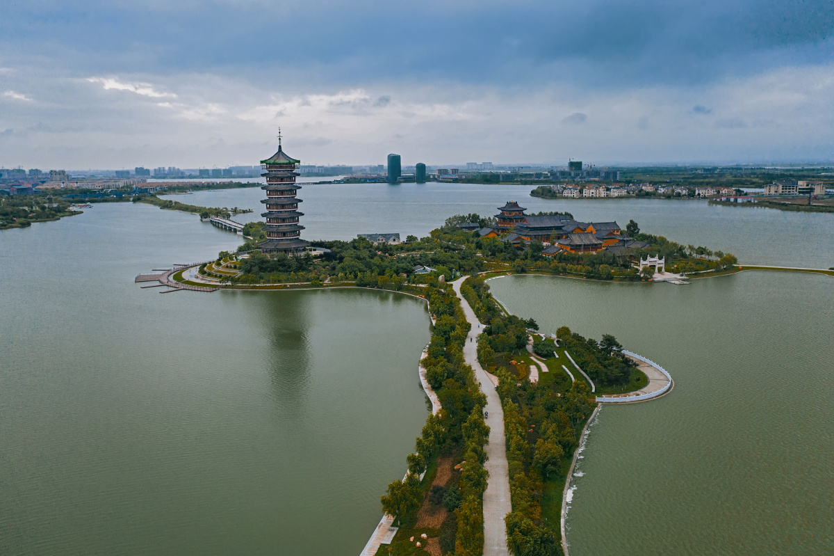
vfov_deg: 46.4
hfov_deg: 65.5
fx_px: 648
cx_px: 417
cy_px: 278
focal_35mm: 28
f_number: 3.5
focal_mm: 10.26
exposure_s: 1/80
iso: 100
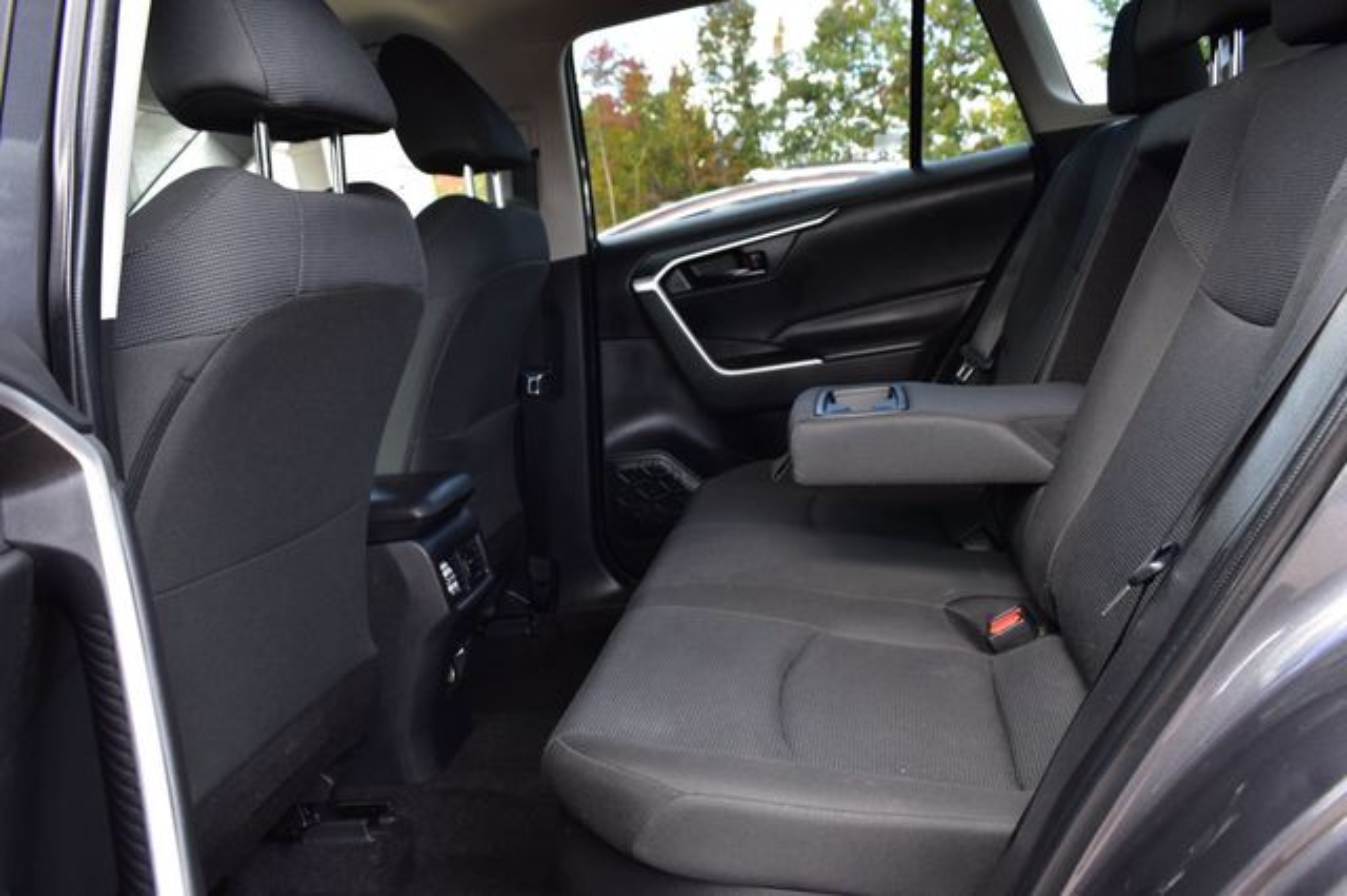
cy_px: 448
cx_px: 674
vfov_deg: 43.6
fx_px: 1122
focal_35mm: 30
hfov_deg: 62.0
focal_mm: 20
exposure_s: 1/50
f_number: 8
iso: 400
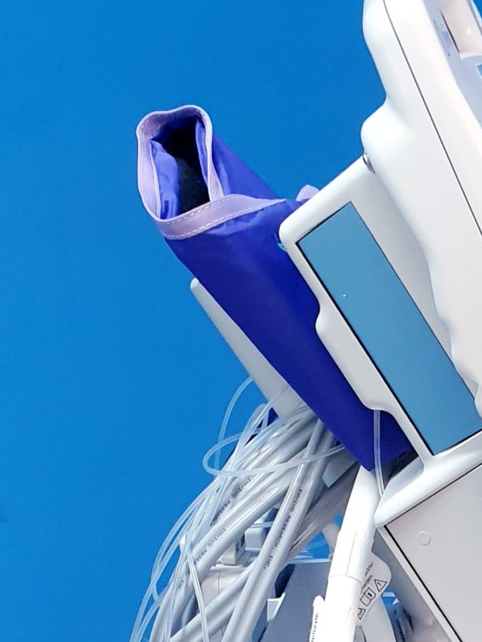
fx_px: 1671
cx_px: 495
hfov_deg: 16.1
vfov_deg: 19.1
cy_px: 966
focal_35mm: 90
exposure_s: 1/50
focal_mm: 4.3
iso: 200
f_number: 2.4
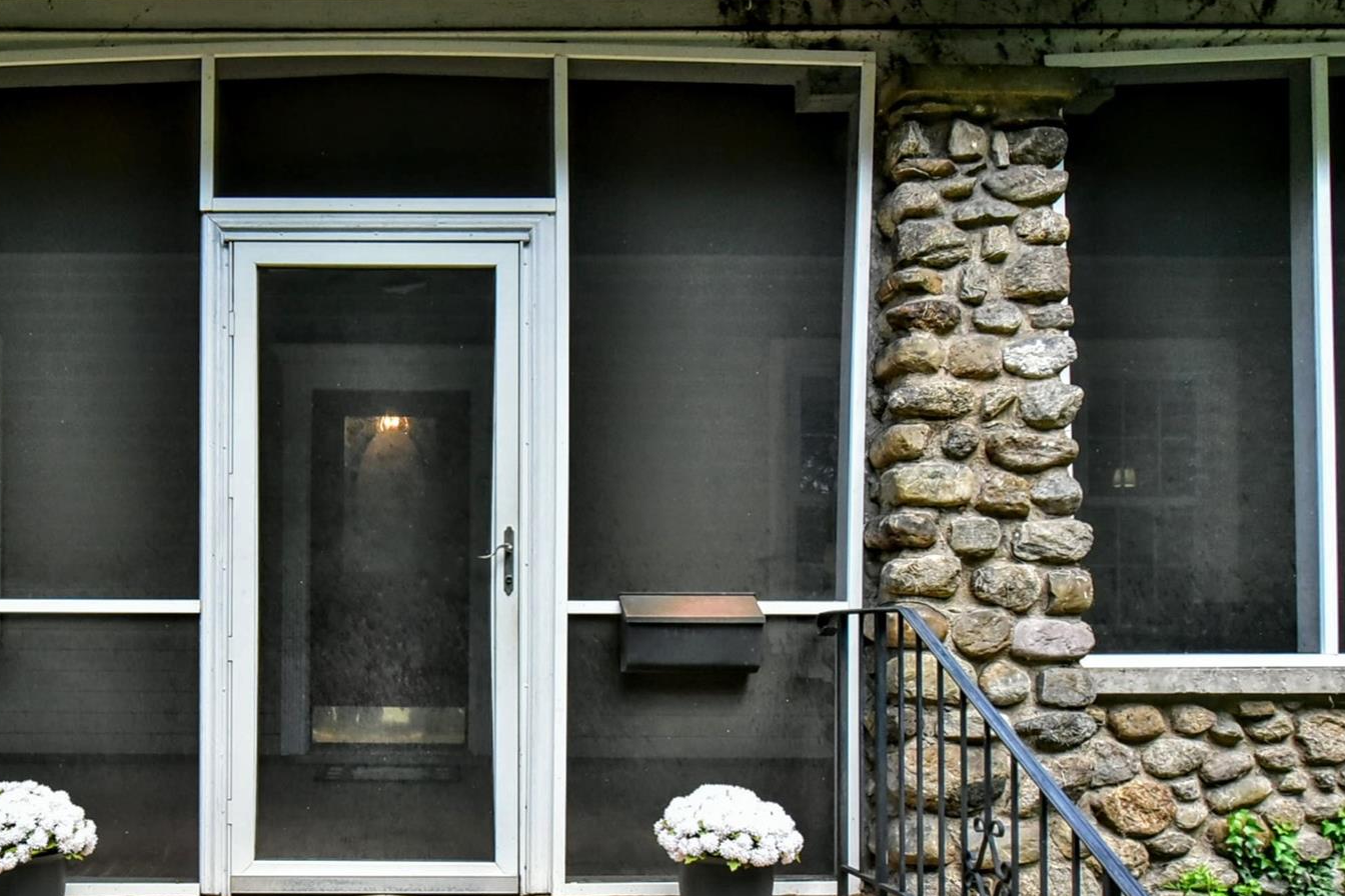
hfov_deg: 56.4
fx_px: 1195
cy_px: 623
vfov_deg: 40.4
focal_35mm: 32
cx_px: 369
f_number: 8
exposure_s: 1/3200
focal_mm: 21
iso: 6400
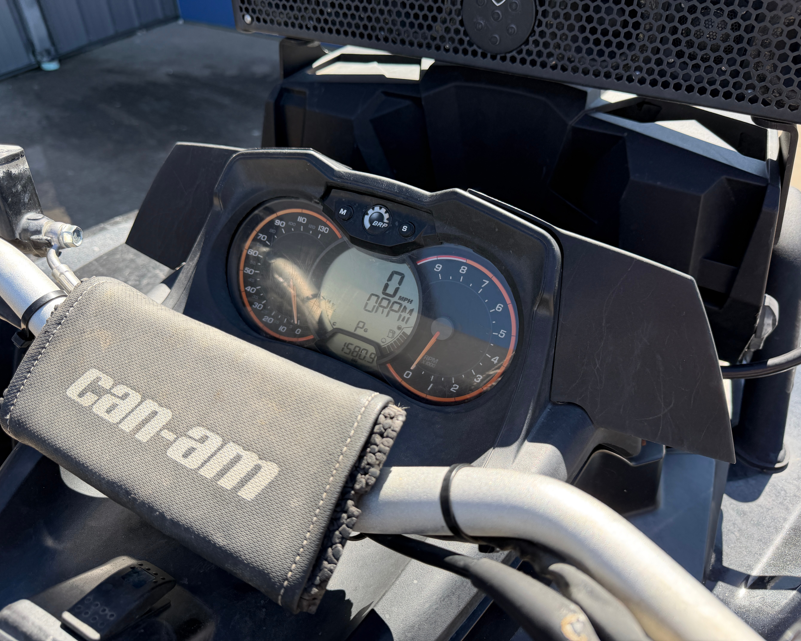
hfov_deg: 68.1
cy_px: 320
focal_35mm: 25
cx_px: 394
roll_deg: +1.1
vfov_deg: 56.8
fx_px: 593
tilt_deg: -40.6
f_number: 1.78
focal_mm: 6.76
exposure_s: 1/943
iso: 80
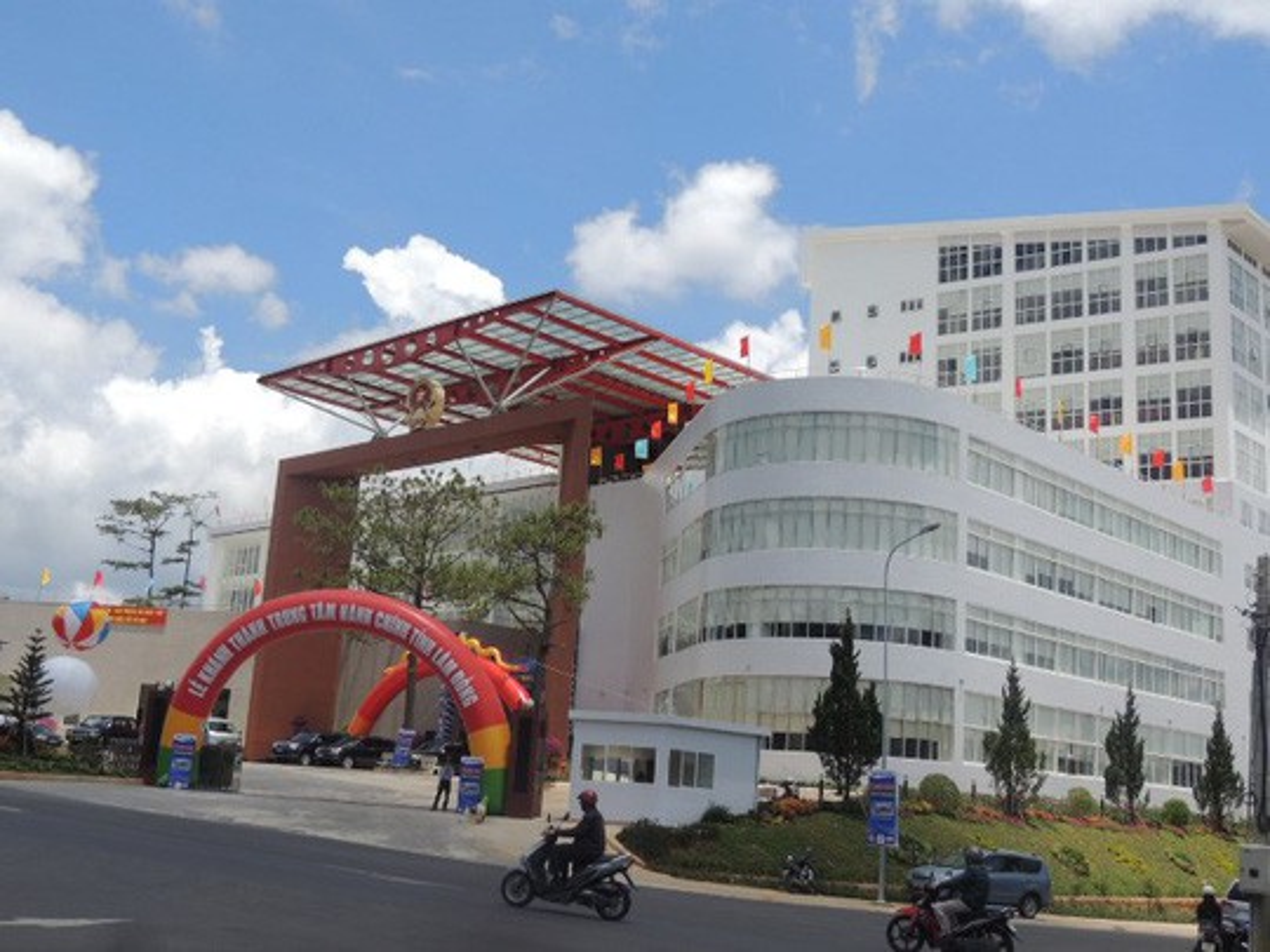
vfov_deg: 36.0
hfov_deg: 46.8
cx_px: 635
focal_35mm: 40
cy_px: 476
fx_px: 1468
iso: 100
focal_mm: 7.1
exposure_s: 1/1250
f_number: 3.3
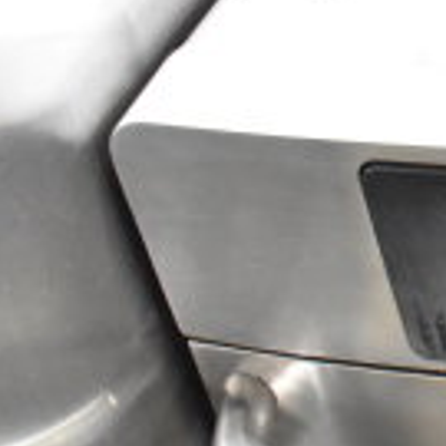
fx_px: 1676
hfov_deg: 13.0
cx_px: 915
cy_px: 173
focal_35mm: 115
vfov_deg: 15.1
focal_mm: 20
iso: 6400
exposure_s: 1/160
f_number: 6.3
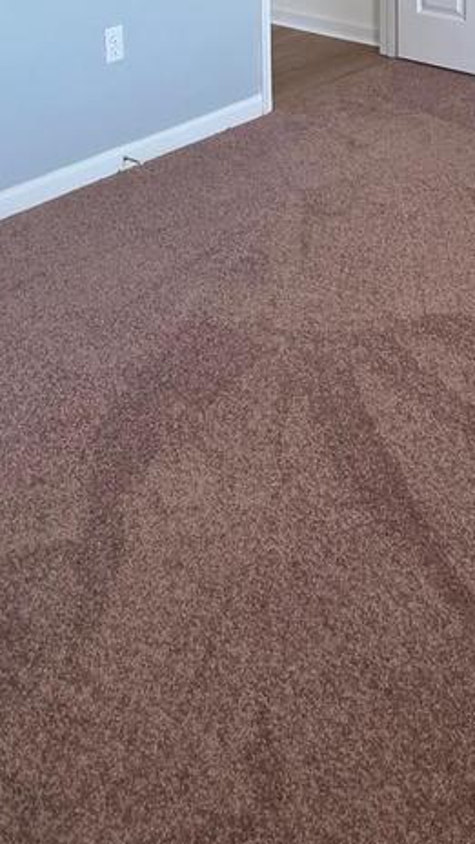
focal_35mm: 44
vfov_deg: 38.5
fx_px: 985
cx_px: 364
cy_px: -82
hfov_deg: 26.7
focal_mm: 2.2
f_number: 1.9
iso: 160
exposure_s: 1/120
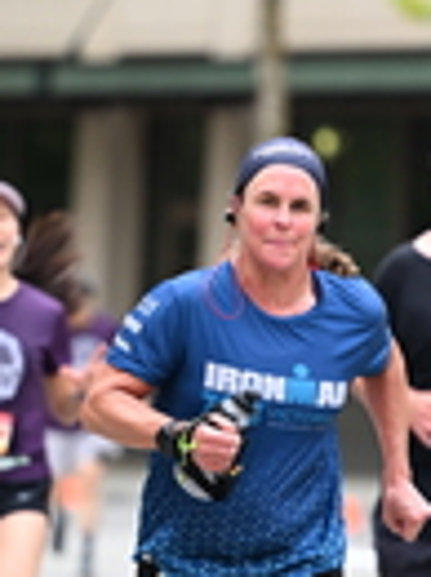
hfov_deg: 2.5
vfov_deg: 3.4
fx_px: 9844
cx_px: 353
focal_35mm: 591
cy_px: 213
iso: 640
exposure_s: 1/2000
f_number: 2.8
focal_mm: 145
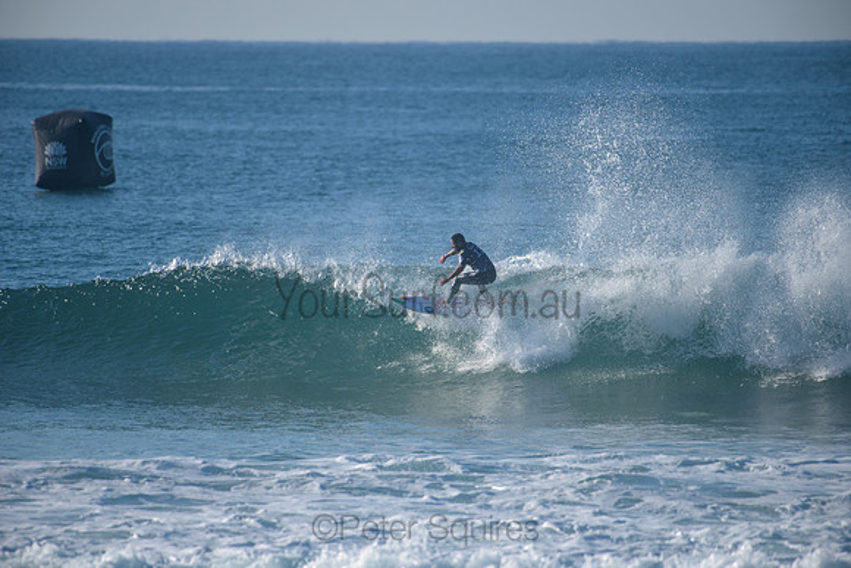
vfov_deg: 2.8
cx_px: 426
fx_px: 11822
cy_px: 284
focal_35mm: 500
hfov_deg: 4.1
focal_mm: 500
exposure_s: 1/2000
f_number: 5.6
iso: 200
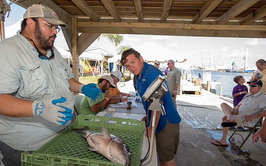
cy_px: 79
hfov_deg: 72.5
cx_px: 132
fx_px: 181
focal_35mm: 25
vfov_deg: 49.3
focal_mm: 24
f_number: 4.5
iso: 250
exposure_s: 1/250
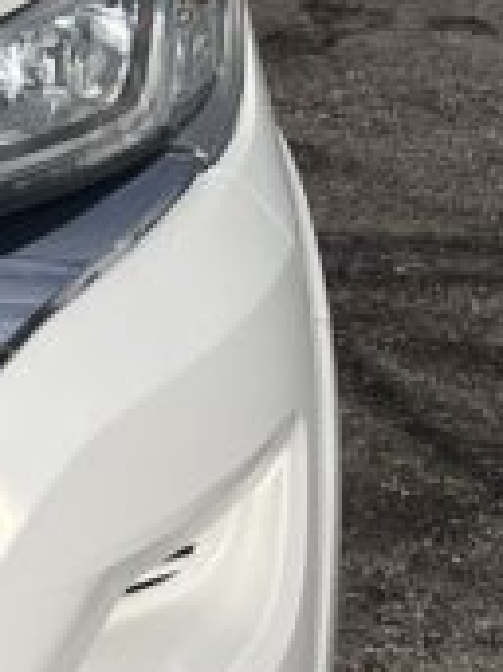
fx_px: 3026
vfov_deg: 12.0
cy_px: -409
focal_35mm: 156
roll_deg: +0.6
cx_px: -754
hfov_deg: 8.6
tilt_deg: -3.6
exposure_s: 1/9091
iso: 50
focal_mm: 5.1
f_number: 1.6
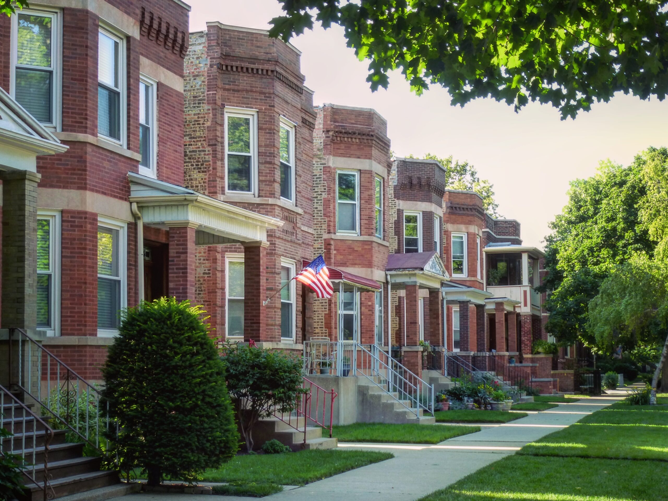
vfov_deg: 22.6
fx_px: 1254
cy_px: 250
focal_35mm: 65
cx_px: 334
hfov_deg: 29.8
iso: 160
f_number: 4.6
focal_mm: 11.7
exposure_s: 1/80
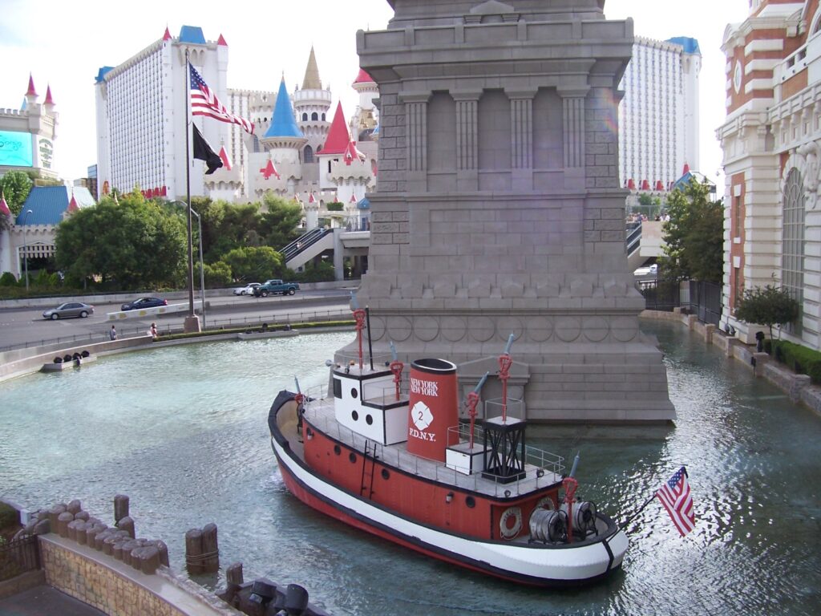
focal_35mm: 34
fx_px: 806
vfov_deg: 41.8
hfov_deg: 54.0
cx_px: 410
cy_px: 308
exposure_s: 1/500
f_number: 2.7
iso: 80
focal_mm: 5.6
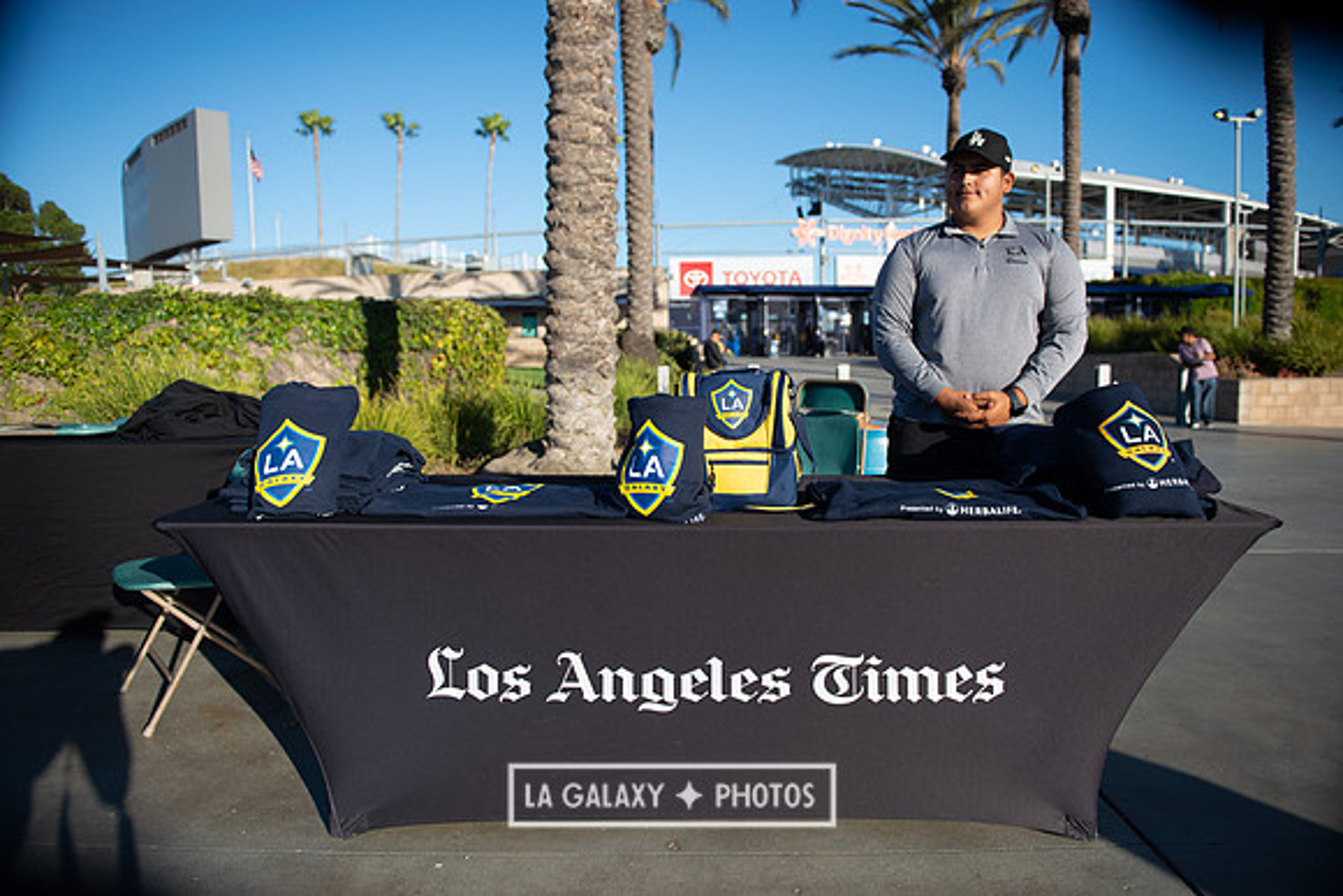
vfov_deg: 53.2
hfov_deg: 73.7
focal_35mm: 24
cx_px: 672
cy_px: 448
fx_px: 896
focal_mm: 24
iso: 200
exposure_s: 1/3200
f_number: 2.8
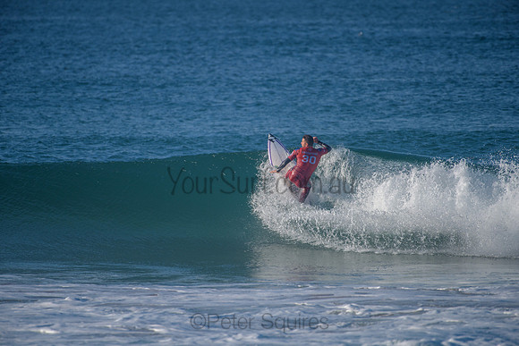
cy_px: 173
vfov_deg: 2.7
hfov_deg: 4.0
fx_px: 7460
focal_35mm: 517
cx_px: 260
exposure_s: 1/2000
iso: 250
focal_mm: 500
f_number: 5.6
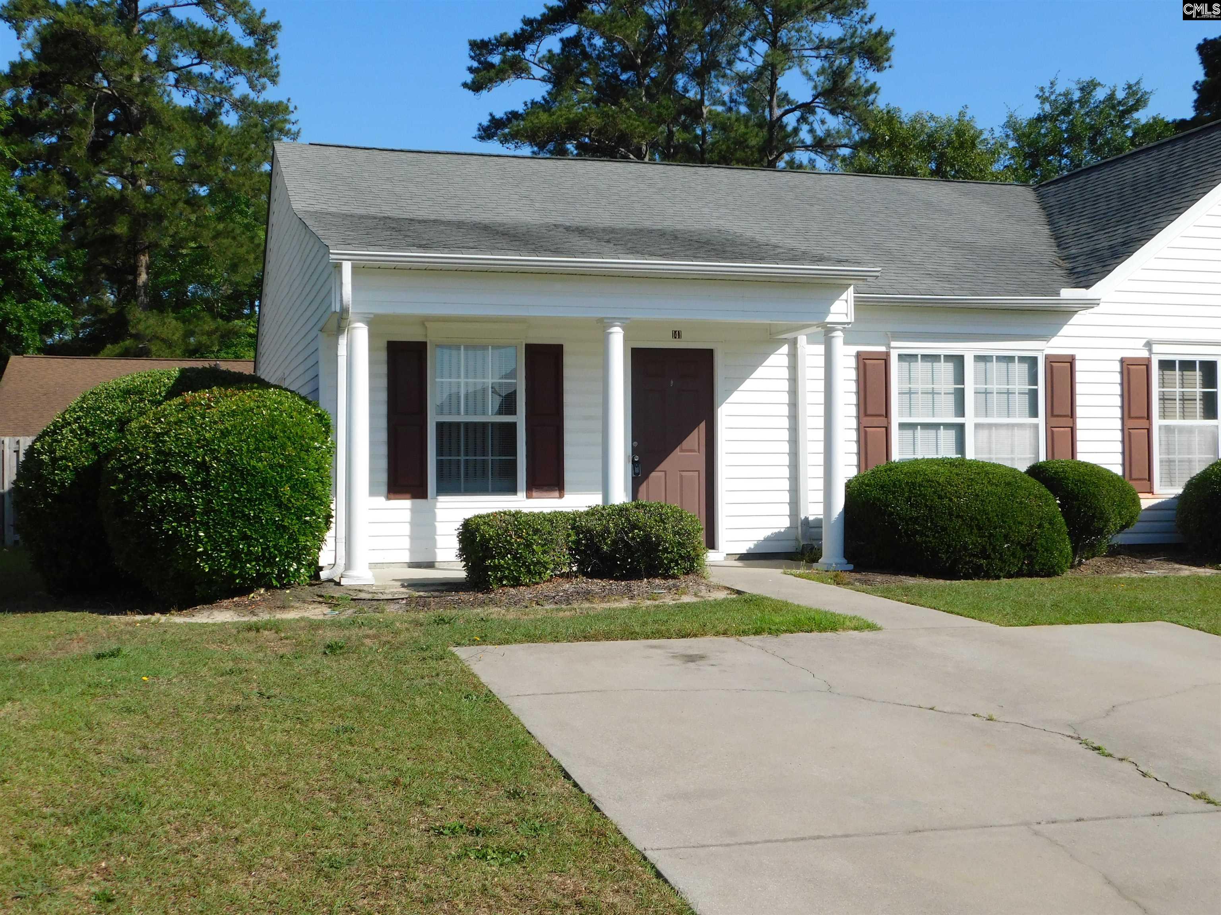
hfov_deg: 46.8
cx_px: 610
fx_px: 1411
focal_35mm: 40
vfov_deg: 36.0
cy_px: 458
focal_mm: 7.1
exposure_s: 1/1250
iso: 125
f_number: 3.6
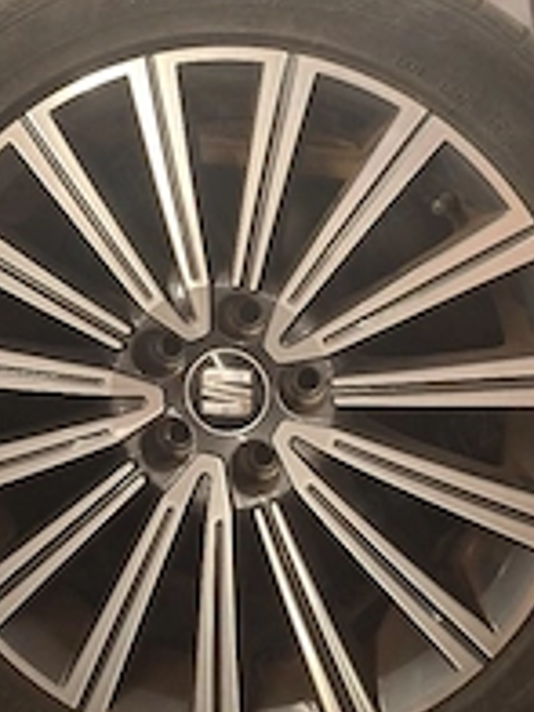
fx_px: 967
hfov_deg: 30.9
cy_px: 200
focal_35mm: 47
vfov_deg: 39.6
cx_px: 258
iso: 320
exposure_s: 1/33
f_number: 1.8
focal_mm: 5.54
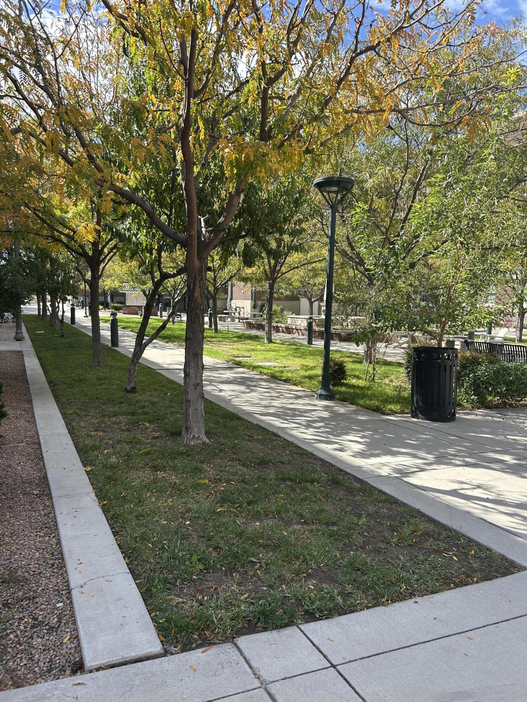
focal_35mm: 26
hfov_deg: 53.1
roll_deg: -0.3
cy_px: 351
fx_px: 528
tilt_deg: -6.1
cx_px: 264
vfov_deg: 67.3
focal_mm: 5.7
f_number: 1.5
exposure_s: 1/1089
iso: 50
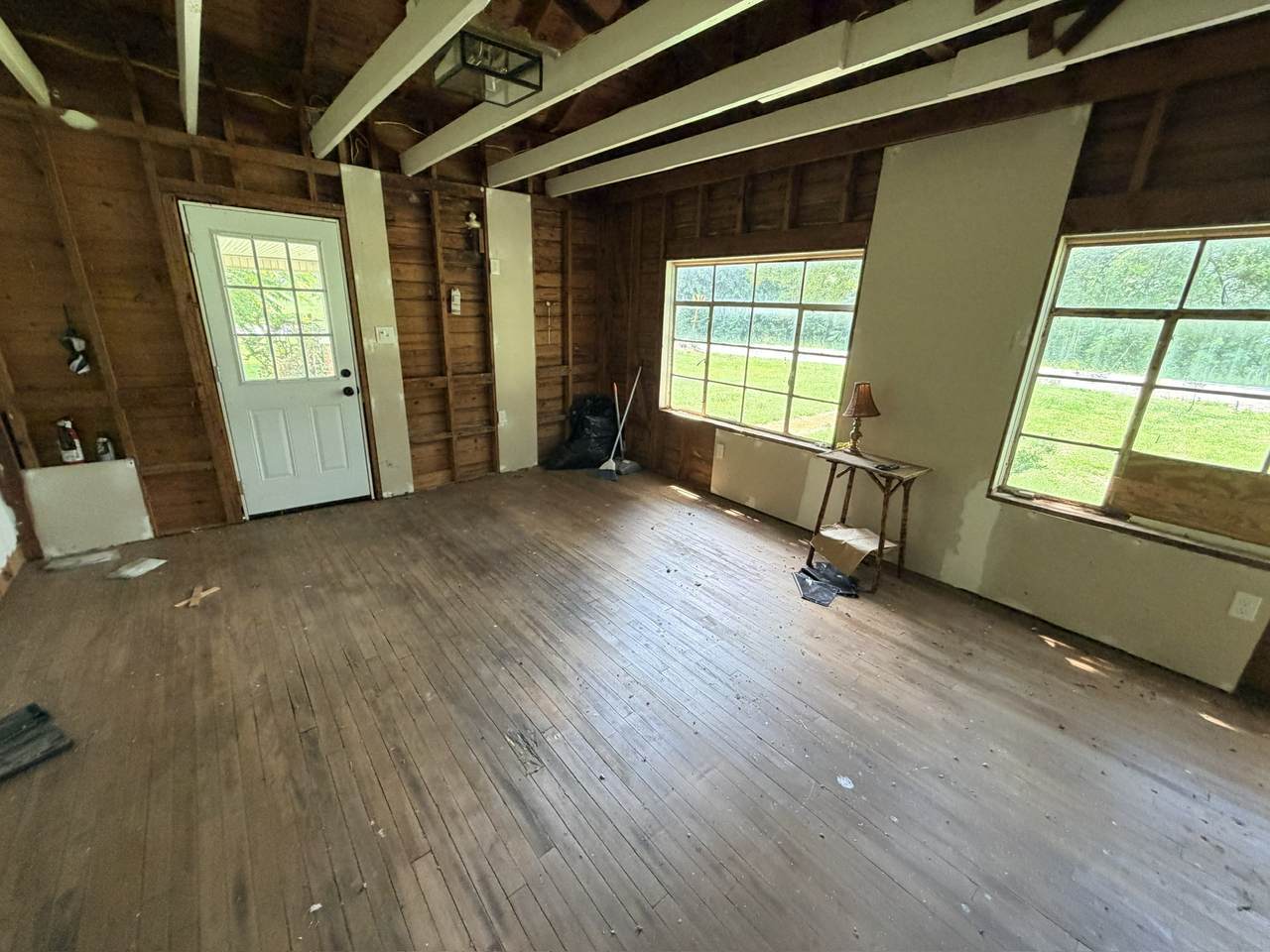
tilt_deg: -17.8
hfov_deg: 102.1
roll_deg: -1.6
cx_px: 635
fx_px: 514
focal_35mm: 14
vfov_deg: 85.7
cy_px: 476
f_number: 2.2
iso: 320
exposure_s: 1/117
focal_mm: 2.22
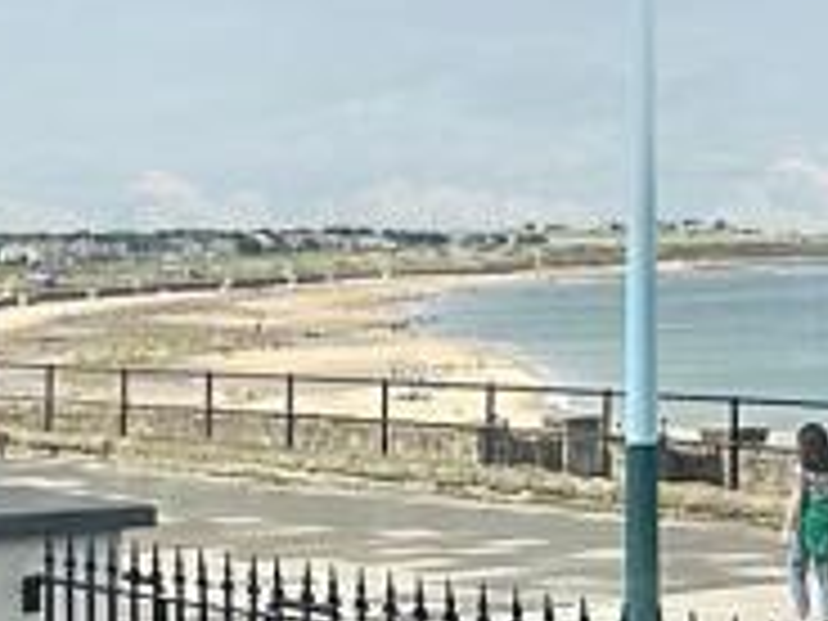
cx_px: 297
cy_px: 171
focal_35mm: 145
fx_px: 3468
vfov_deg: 10.2
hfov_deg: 13.6
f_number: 1.5
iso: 50
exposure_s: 1/4630
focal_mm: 5.7
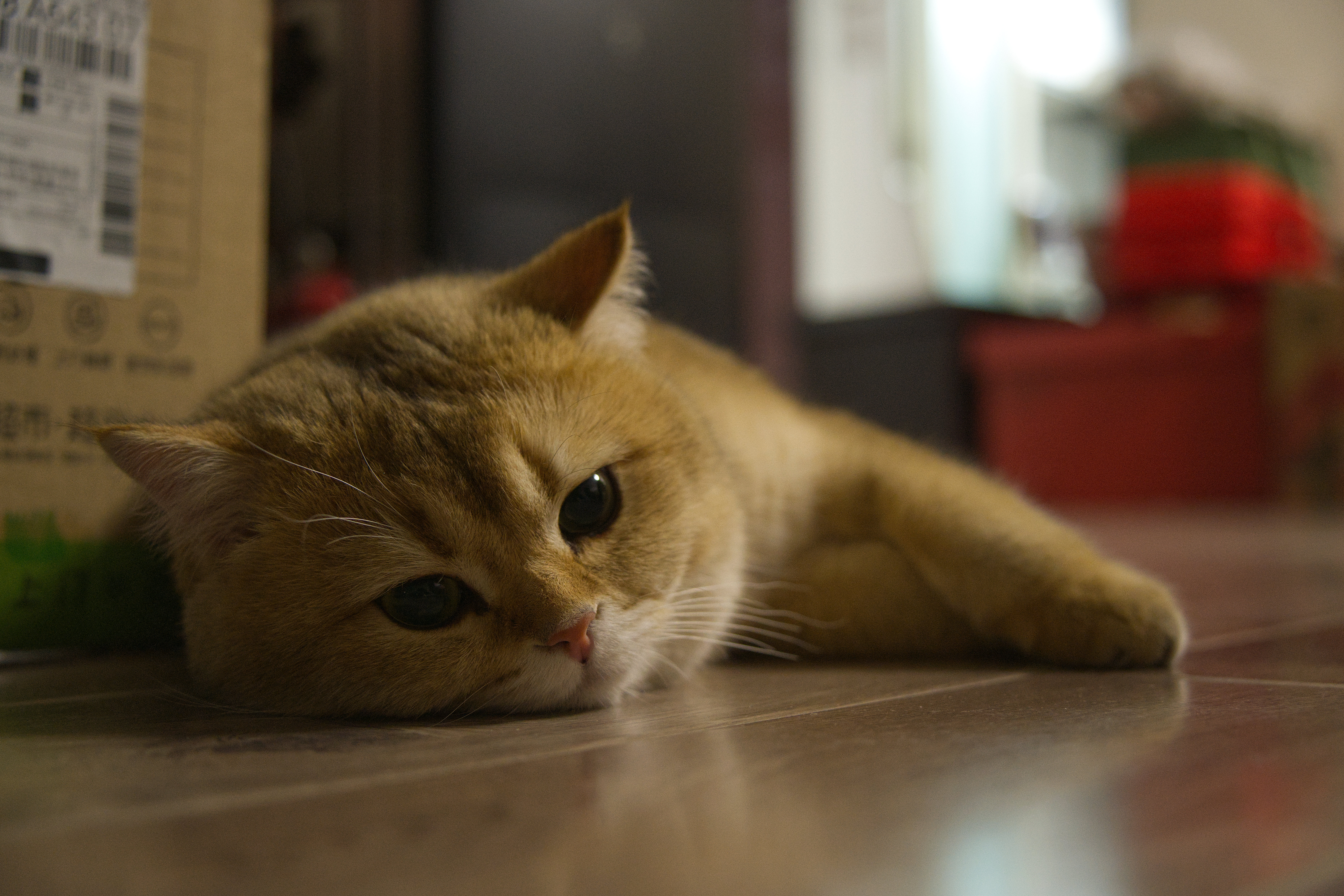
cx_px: 672
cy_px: 448
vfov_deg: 29.3
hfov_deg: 42.7
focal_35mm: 46
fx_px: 1717
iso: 6400
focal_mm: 46
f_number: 4
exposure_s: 1/50
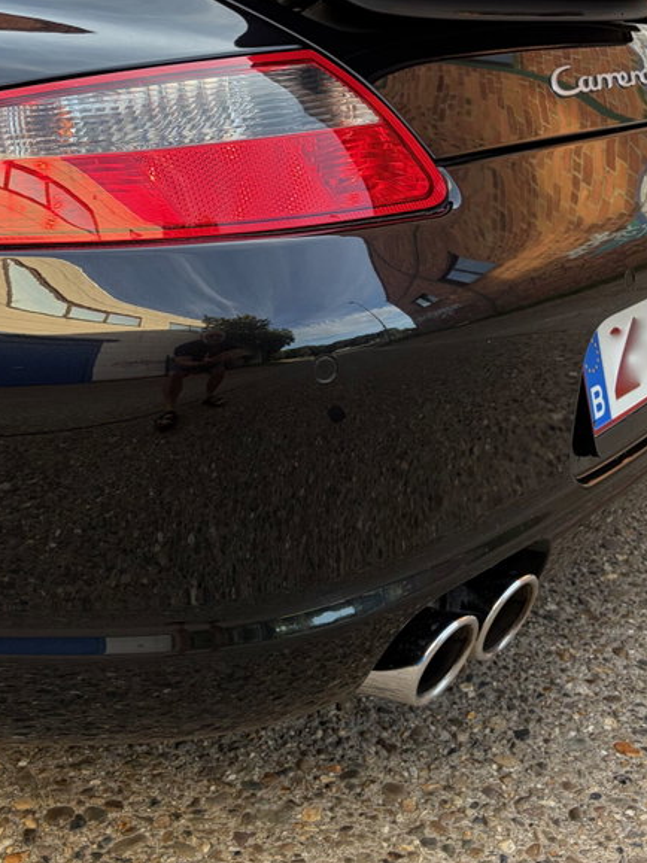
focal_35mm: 46
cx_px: 316
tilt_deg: -8.8
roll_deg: +4.0
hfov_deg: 31.5
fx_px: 1147
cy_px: 235
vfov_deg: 40.3
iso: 40
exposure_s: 1/256
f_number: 1.6
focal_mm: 5.96
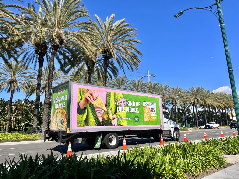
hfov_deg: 67.3
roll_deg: +1.1
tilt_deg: +12.5
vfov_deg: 53.1
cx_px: 120
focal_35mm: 26
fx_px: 180
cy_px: 90
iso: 50
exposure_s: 1/4310
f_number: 1.6
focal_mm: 5.1
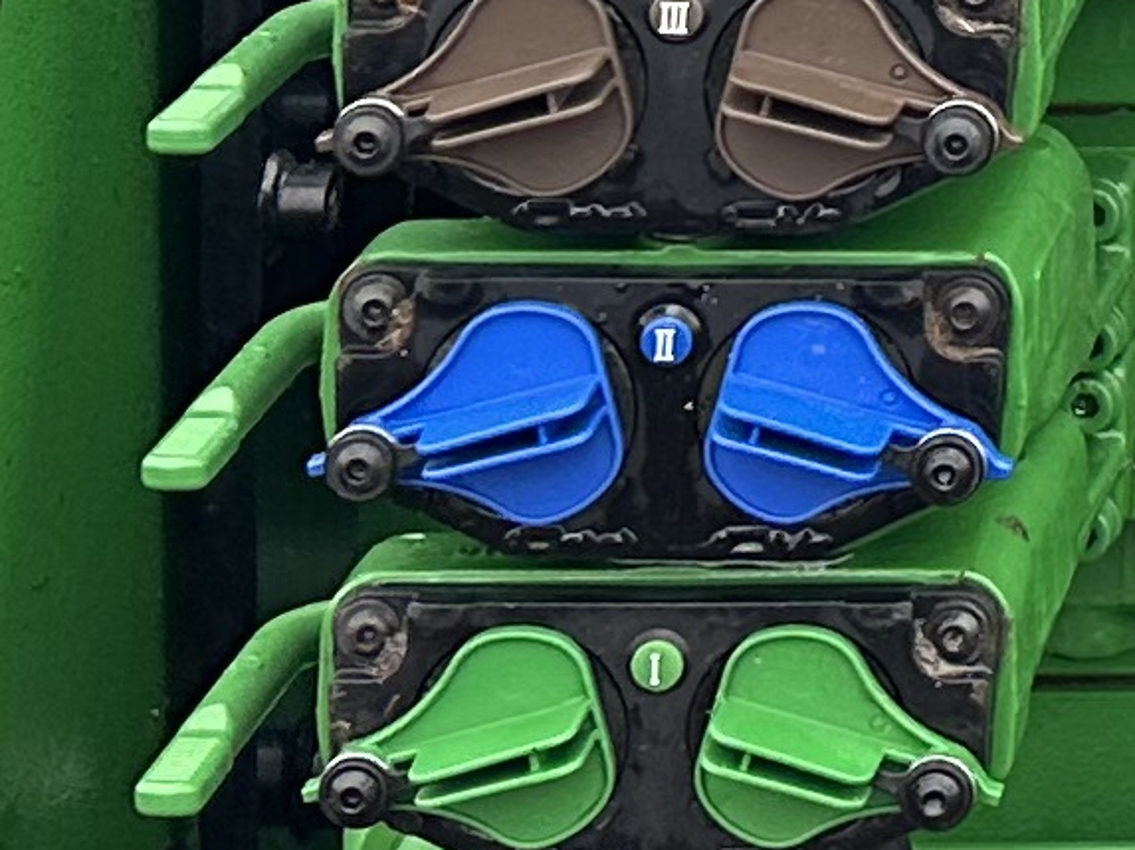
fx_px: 5538
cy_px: -1141
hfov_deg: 11.0
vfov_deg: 8.1
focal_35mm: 169
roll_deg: +0.3
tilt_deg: -1.9
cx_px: 1965
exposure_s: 1/480
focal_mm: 6.86
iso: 80
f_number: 1.78
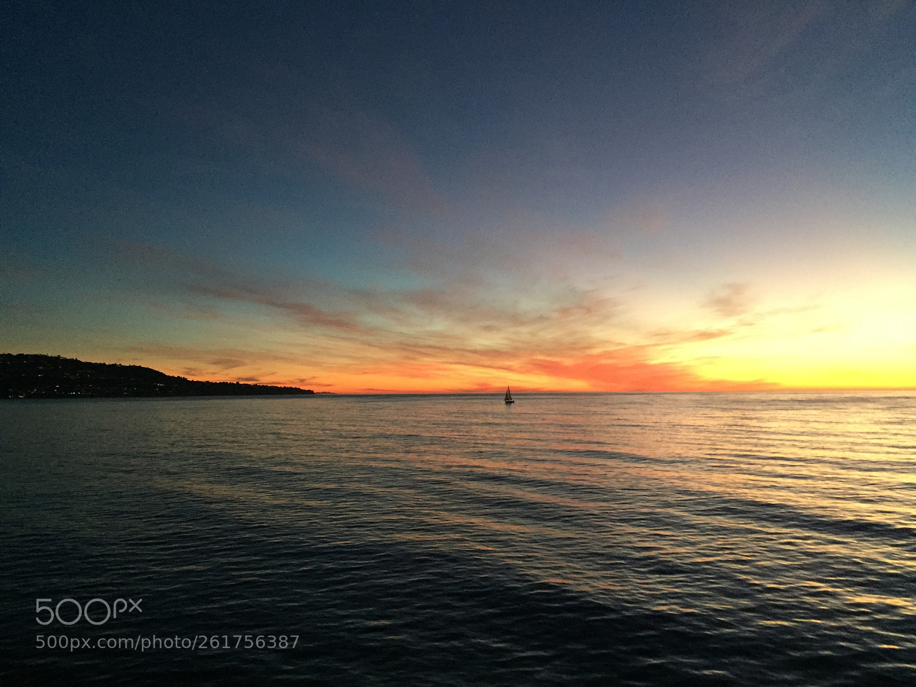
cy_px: 344
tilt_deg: +3.1
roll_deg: -0.1
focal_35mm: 29
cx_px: 458
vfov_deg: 48.2
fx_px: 767
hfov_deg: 61.7
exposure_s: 1/30
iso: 250
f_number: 2.2
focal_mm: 4.15
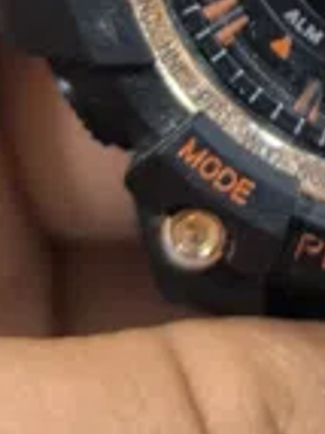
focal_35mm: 140
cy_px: -112
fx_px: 1755
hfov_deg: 10.4
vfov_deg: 13.6
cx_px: 410
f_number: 1.9
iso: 400
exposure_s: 1/50
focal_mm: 6.92
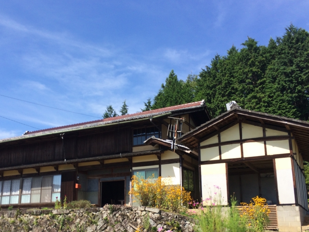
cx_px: 136
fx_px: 339
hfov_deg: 48.9
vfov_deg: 37.5
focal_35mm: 38
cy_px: 148
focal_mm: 4.15
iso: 32
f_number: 2.2
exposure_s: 1/1580
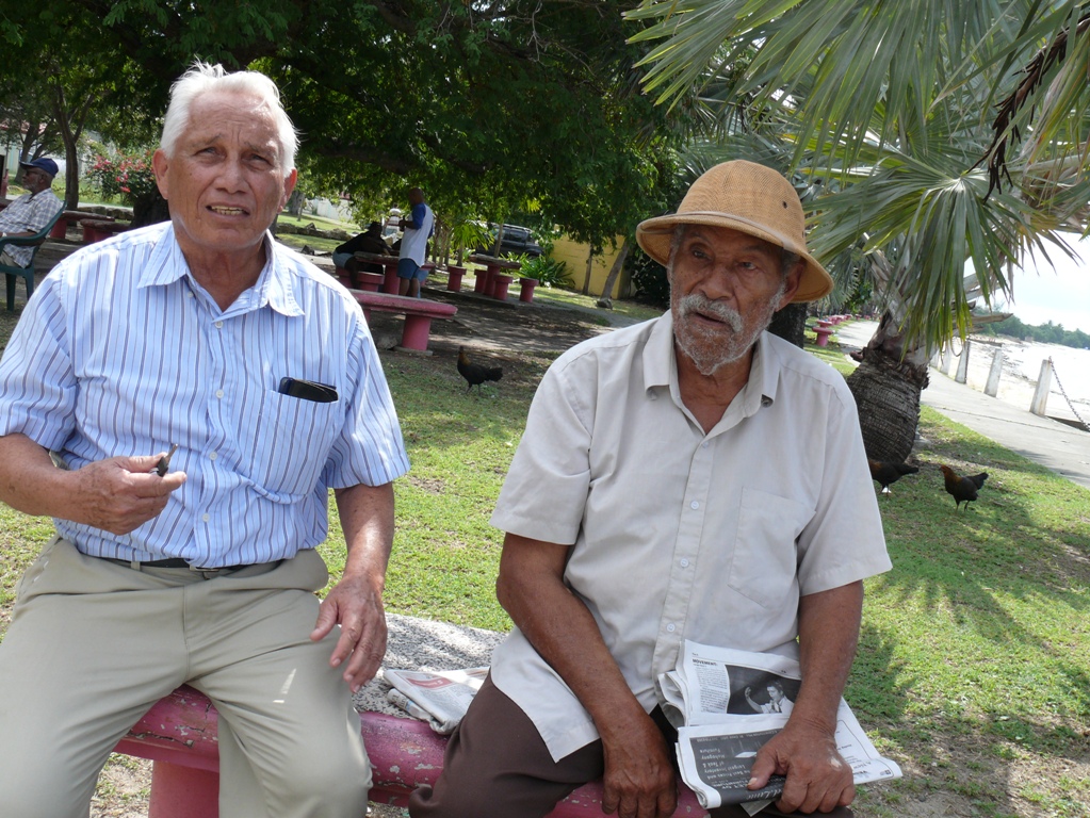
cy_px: 409
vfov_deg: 40.7
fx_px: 1102
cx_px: 545
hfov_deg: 52.6
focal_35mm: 35
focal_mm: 7.4
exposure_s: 1/320
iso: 100
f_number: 5.6
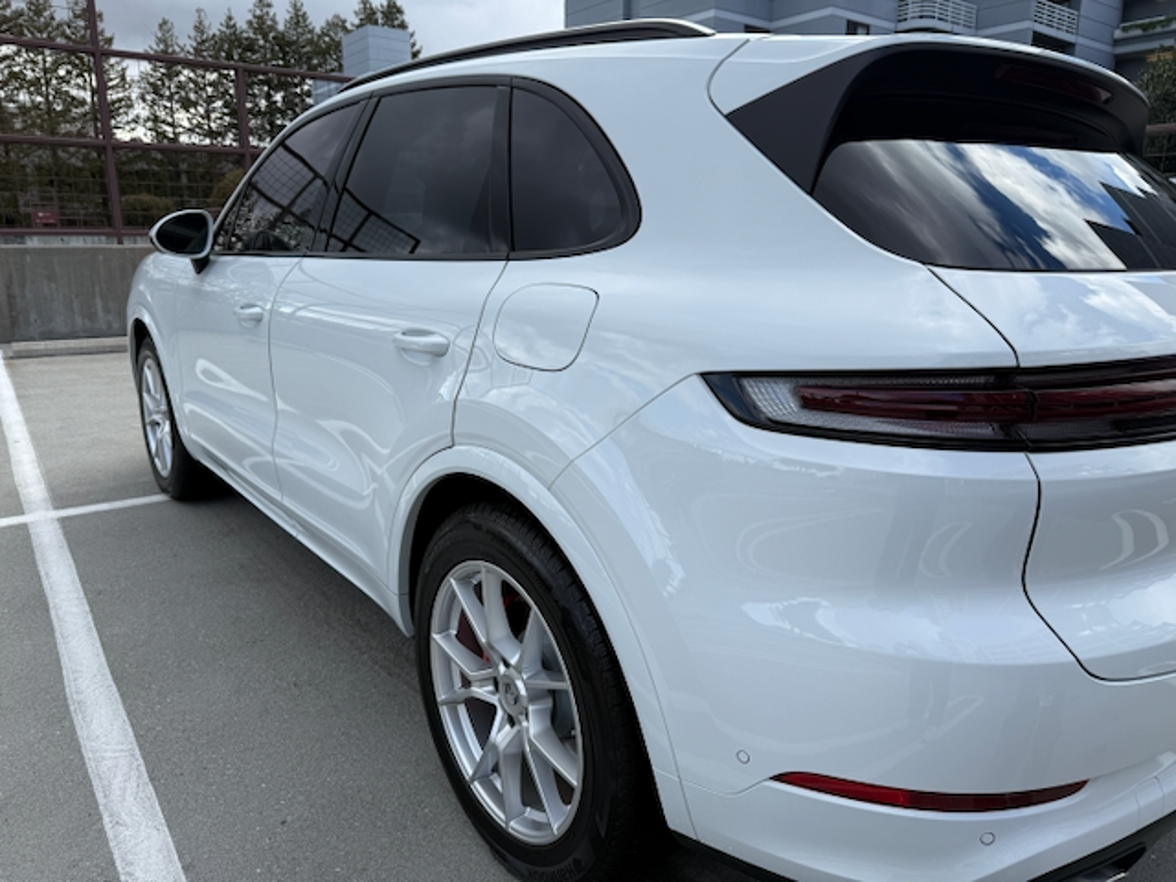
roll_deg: -0.2
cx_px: 588
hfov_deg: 71.6
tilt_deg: -14.0
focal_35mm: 24
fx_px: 815
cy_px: 441
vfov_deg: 56.8
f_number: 1.78
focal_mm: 6.76
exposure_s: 1/1770
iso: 80
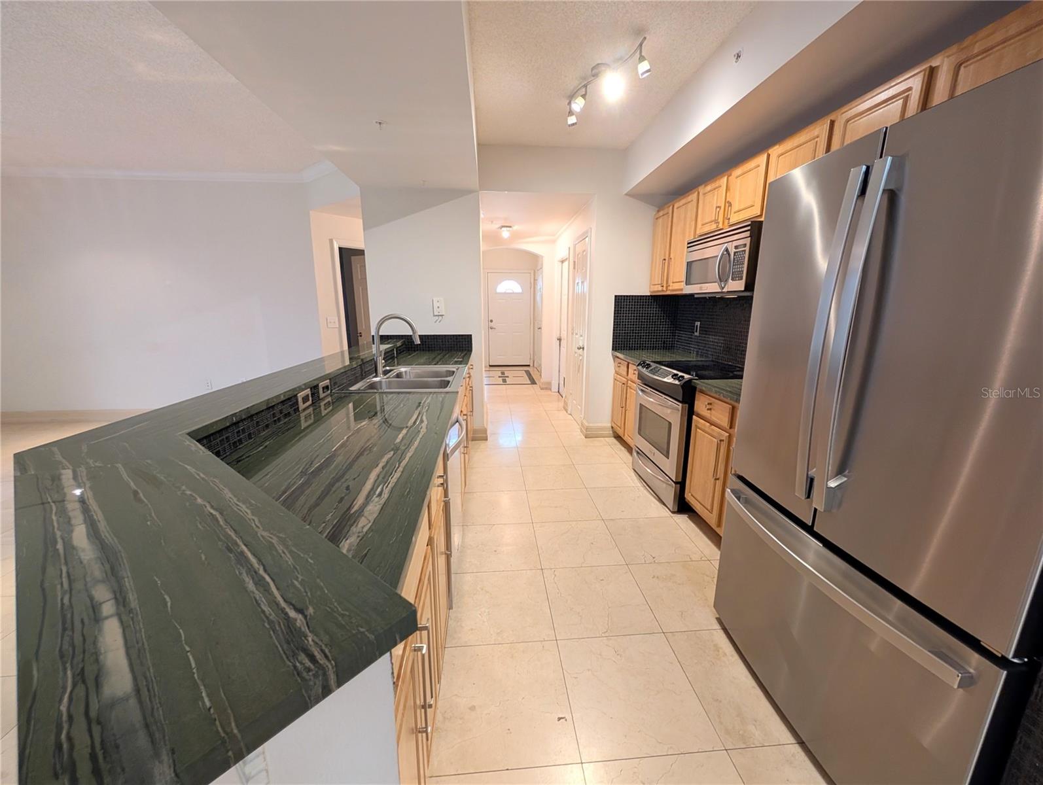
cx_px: 522
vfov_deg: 94.6
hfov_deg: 110.5
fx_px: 362
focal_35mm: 12
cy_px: 392
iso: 190
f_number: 1.7
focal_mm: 2.02
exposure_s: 1/40
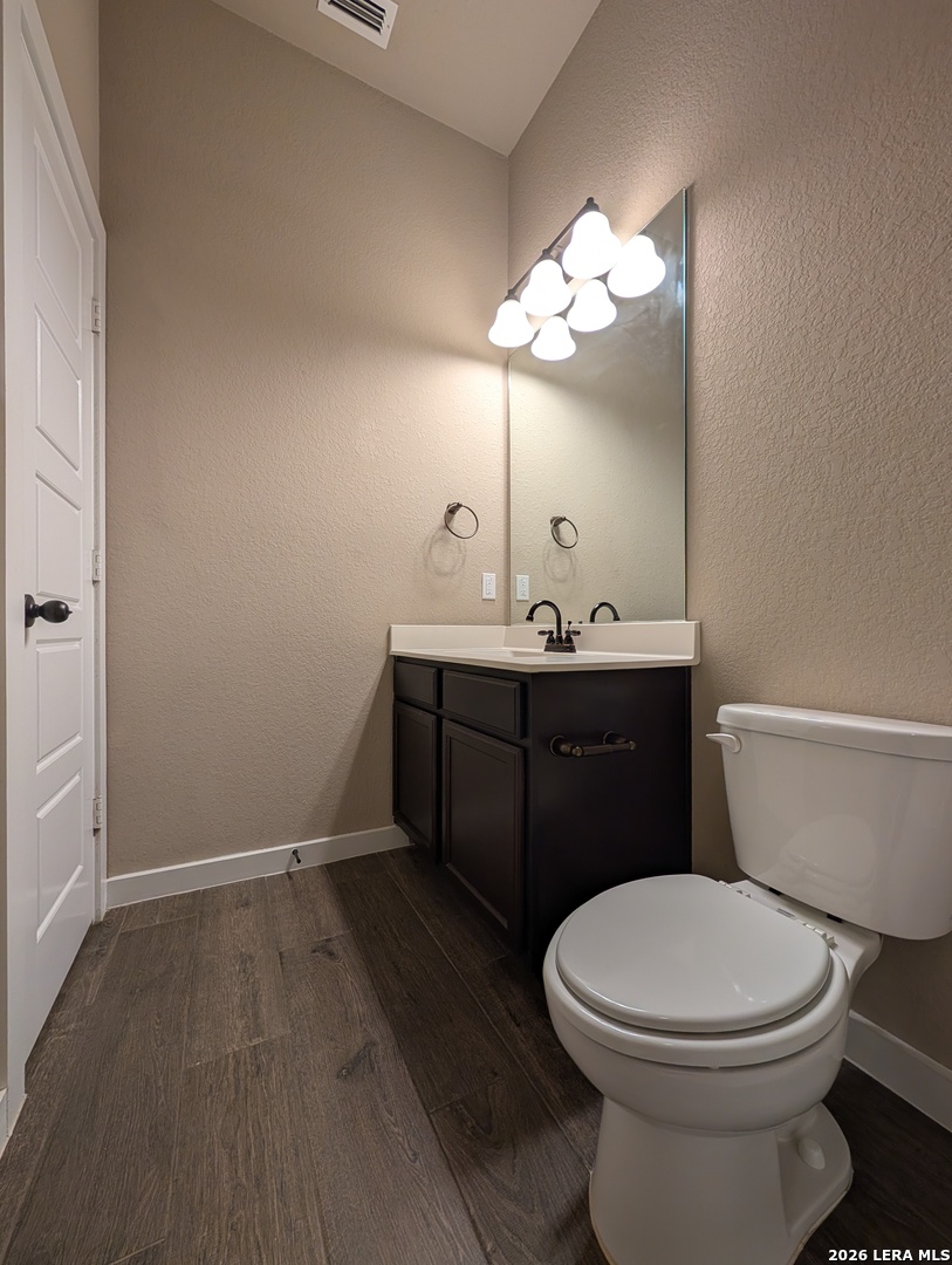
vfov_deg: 110.5
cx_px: 476
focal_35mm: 12
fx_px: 439
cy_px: 632
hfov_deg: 94.6
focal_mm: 2.02
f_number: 1.7
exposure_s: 1/120
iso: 100
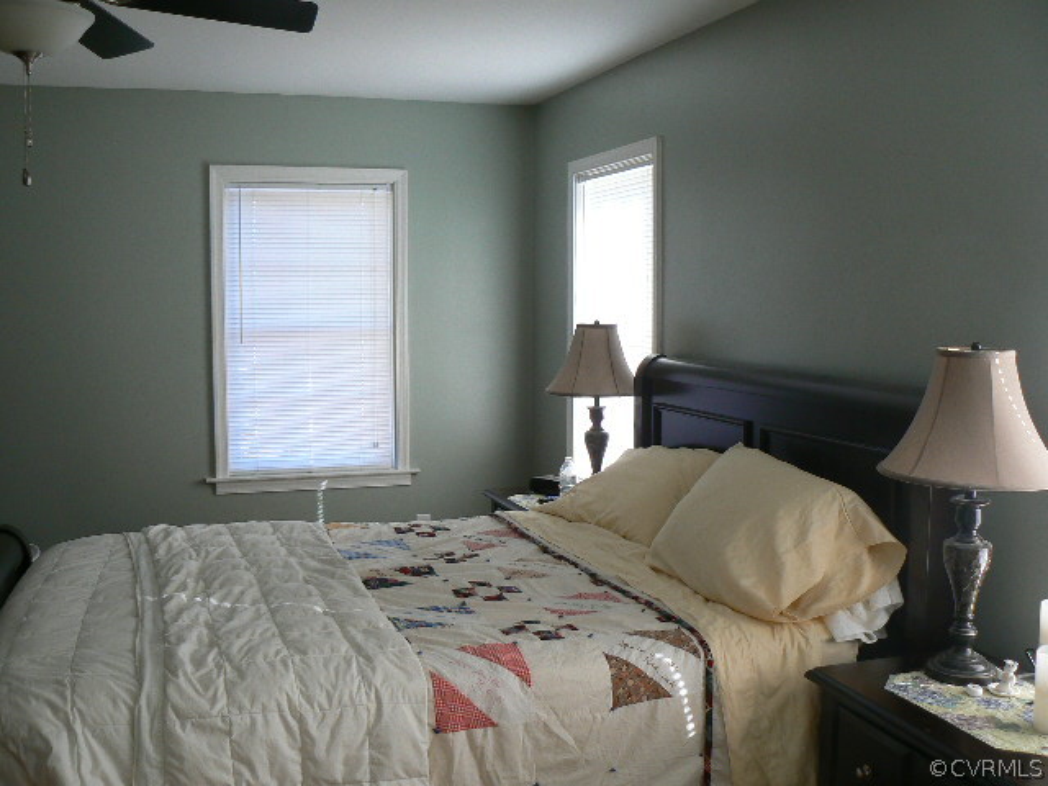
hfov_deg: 51.4
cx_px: 524
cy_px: 393
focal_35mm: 36
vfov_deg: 39.7
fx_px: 1090
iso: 80
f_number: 2.8
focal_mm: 6
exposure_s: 1/40
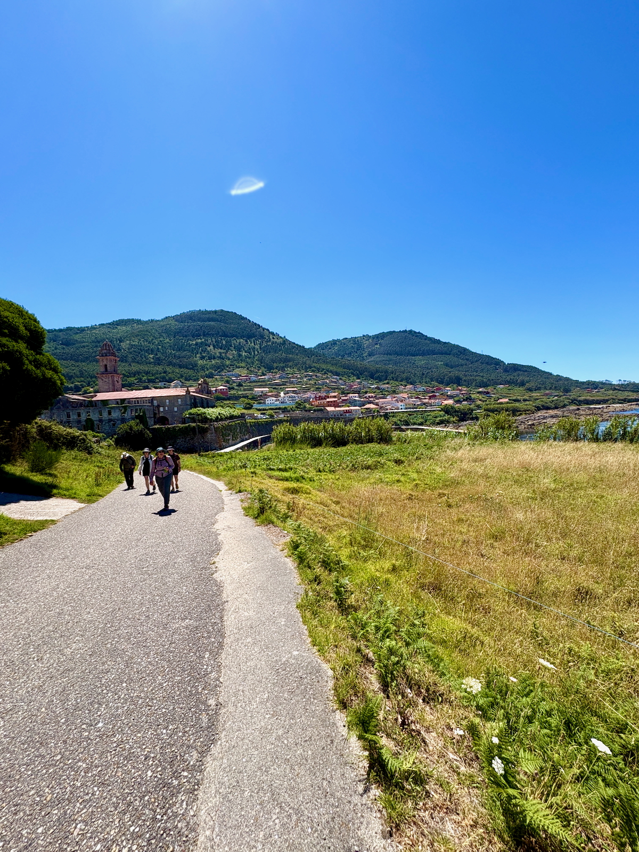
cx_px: 320
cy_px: 426
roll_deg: +3.5
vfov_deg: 102.1
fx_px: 345
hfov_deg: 85.7
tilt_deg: -0.4
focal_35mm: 14
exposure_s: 1/1637
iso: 50
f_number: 2.2
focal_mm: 2.22
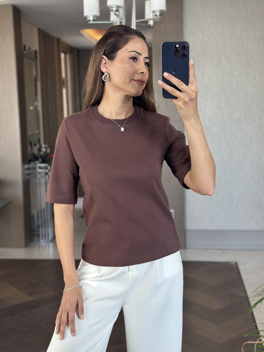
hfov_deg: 30.3
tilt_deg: -19.7
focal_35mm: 48
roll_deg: +2.3
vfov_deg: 39.7
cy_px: 176
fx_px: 488
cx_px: 132
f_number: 1.78
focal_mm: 6.86
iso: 125
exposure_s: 1/75
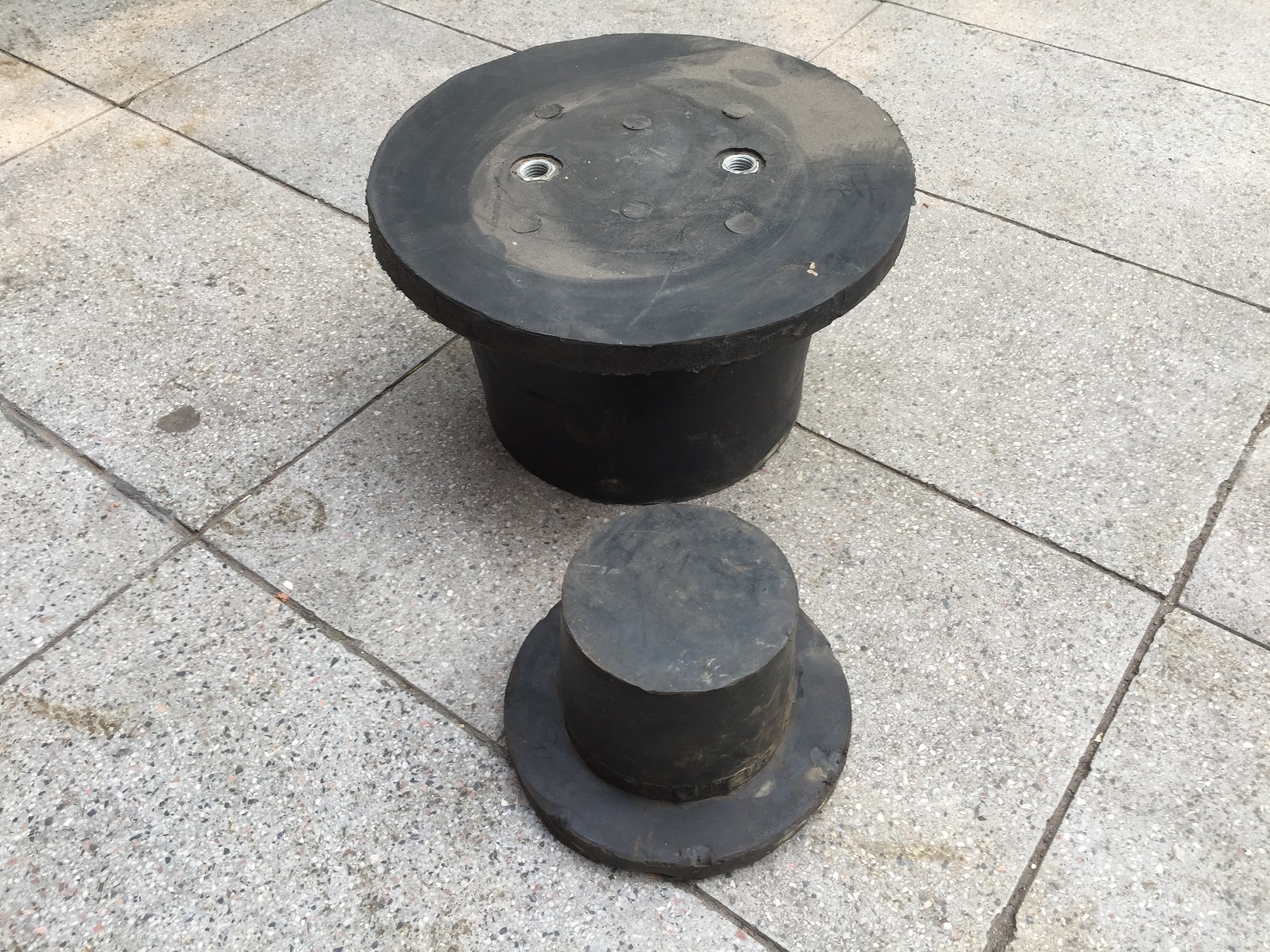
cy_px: 476
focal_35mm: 29
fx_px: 1064
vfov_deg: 48.2
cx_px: 635
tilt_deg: -47.8
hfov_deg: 61.7
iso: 32
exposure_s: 1/181
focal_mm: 4.15
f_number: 2.2
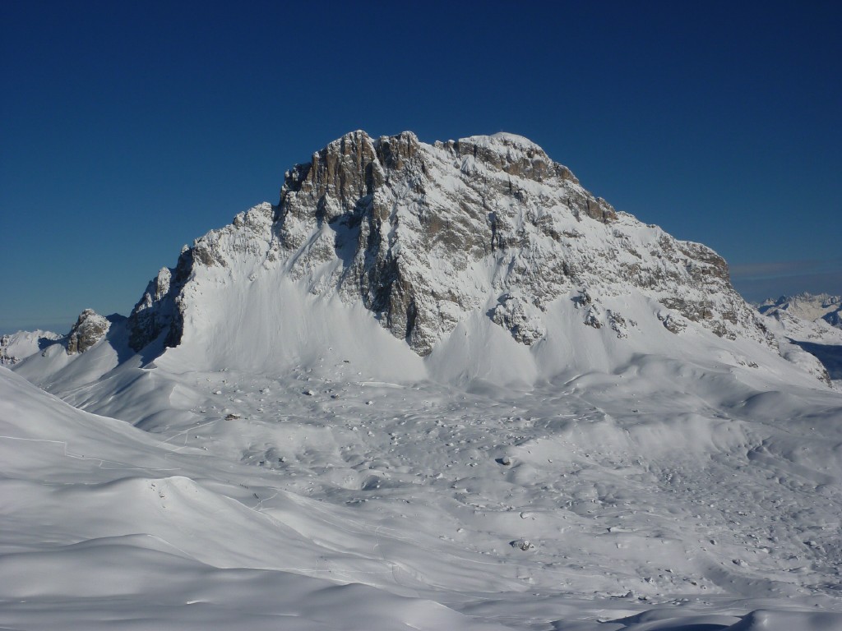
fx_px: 1022
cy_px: 316
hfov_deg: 44.8
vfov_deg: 34.3
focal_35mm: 42
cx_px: 421
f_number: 6.3
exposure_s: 1/1600
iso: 80
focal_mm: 6.9
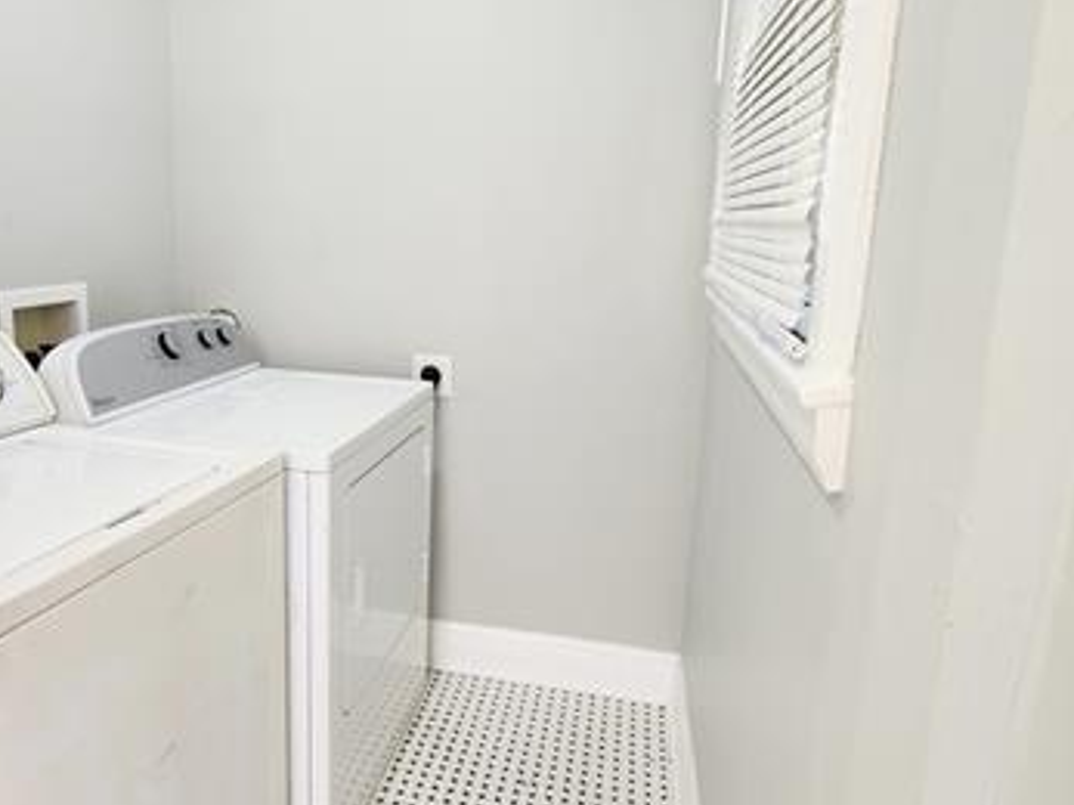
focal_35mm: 24
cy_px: 384
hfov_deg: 70.9
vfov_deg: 56.8
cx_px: 433
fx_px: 744
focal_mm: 2.2
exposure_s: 1/60.2
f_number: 2.2
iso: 160
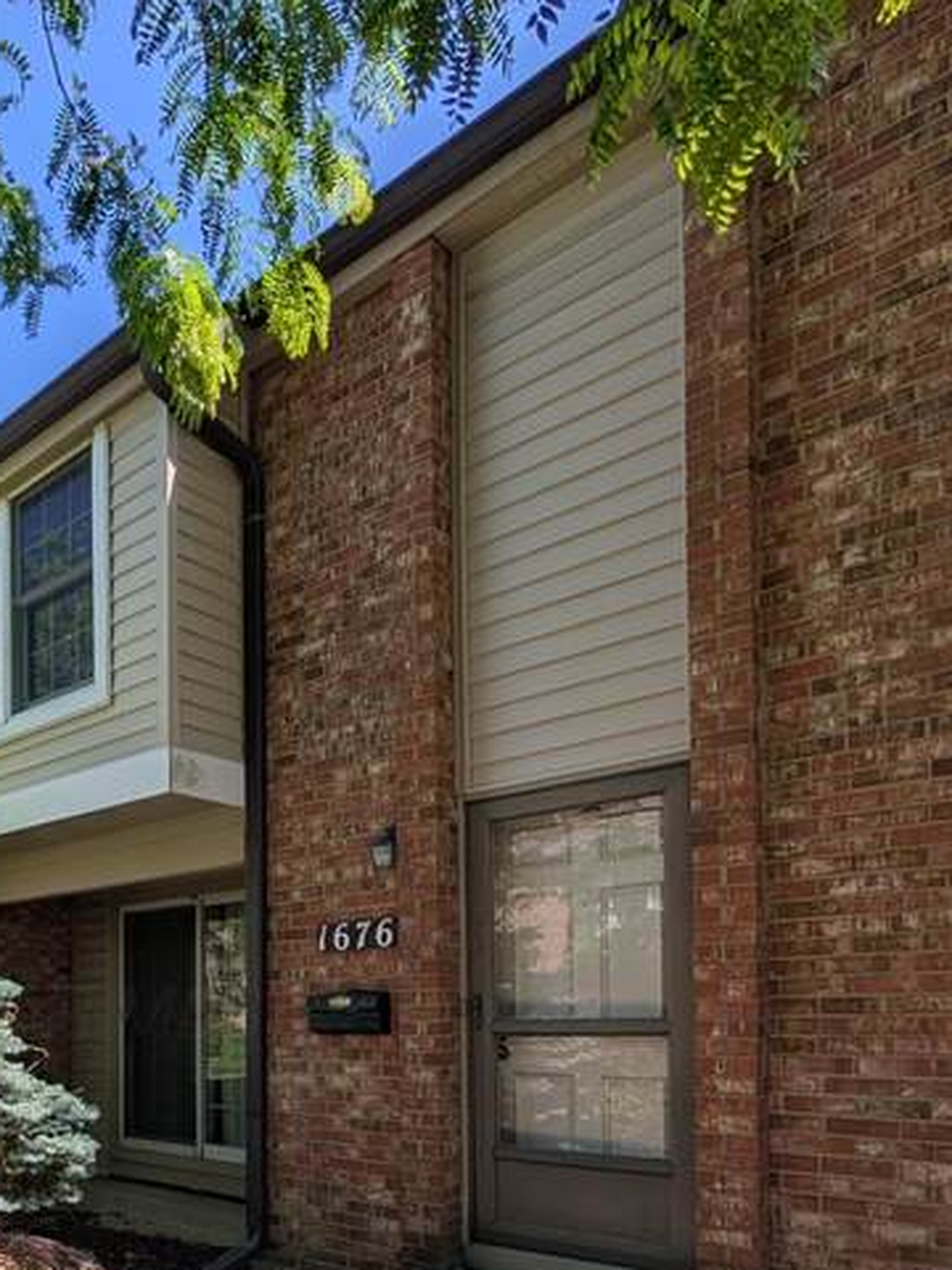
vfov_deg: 65.3
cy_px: 1013
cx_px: 74
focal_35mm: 24
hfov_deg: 49.7
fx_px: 880
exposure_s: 1/1672
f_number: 1.7
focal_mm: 2.02
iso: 53
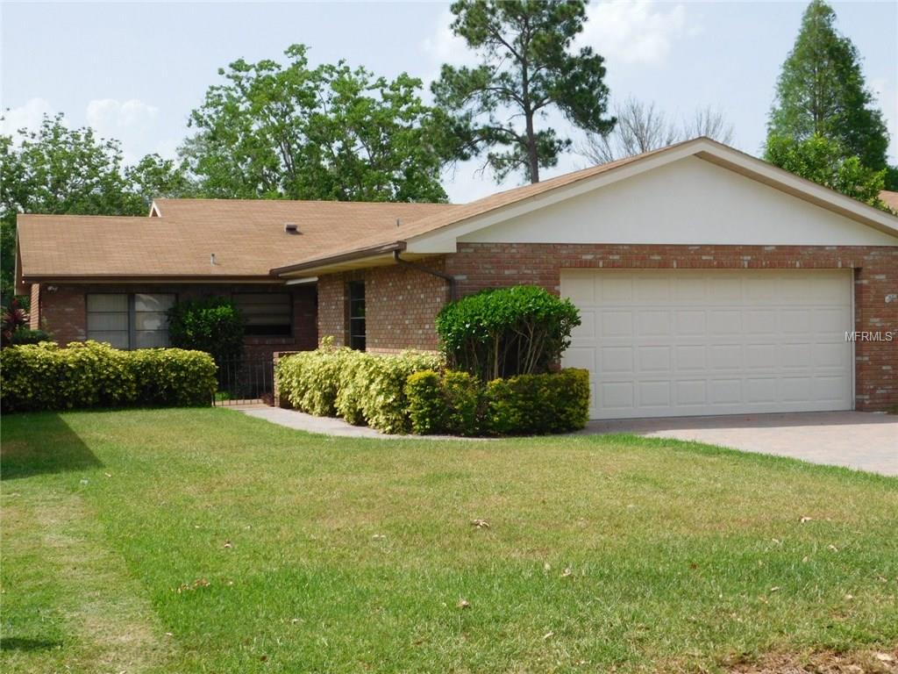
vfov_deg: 28.6
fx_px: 1323
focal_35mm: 51
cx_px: 449
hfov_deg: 37.5
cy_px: 337
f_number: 3.8
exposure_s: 1/1000
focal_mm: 9
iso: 125
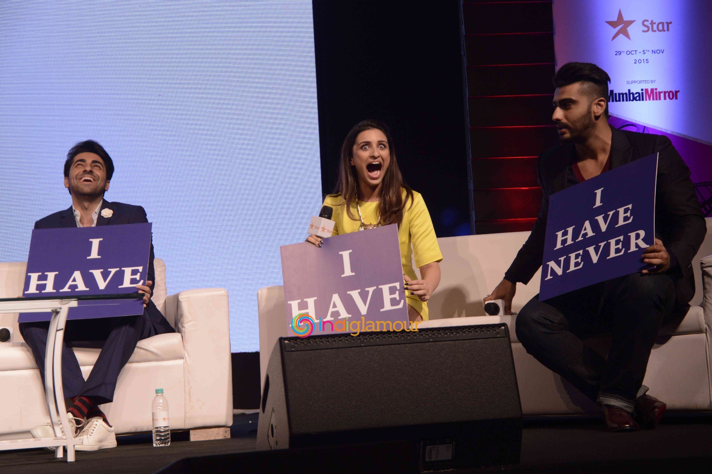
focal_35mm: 87
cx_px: 356
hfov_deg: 23.4
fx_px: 1719
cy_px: 237
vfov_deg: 15.7
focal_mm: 58
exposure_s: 1/200
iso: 800
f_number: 6.3
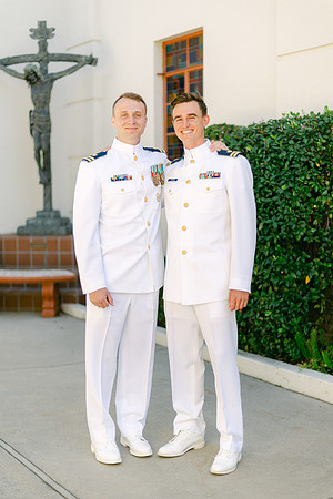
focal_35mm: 58
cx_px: 166
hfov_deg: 23.4
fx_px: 805
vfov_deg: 34.5
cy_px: 250
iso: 64
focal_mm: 58
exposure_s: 1/1250
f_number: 1.4
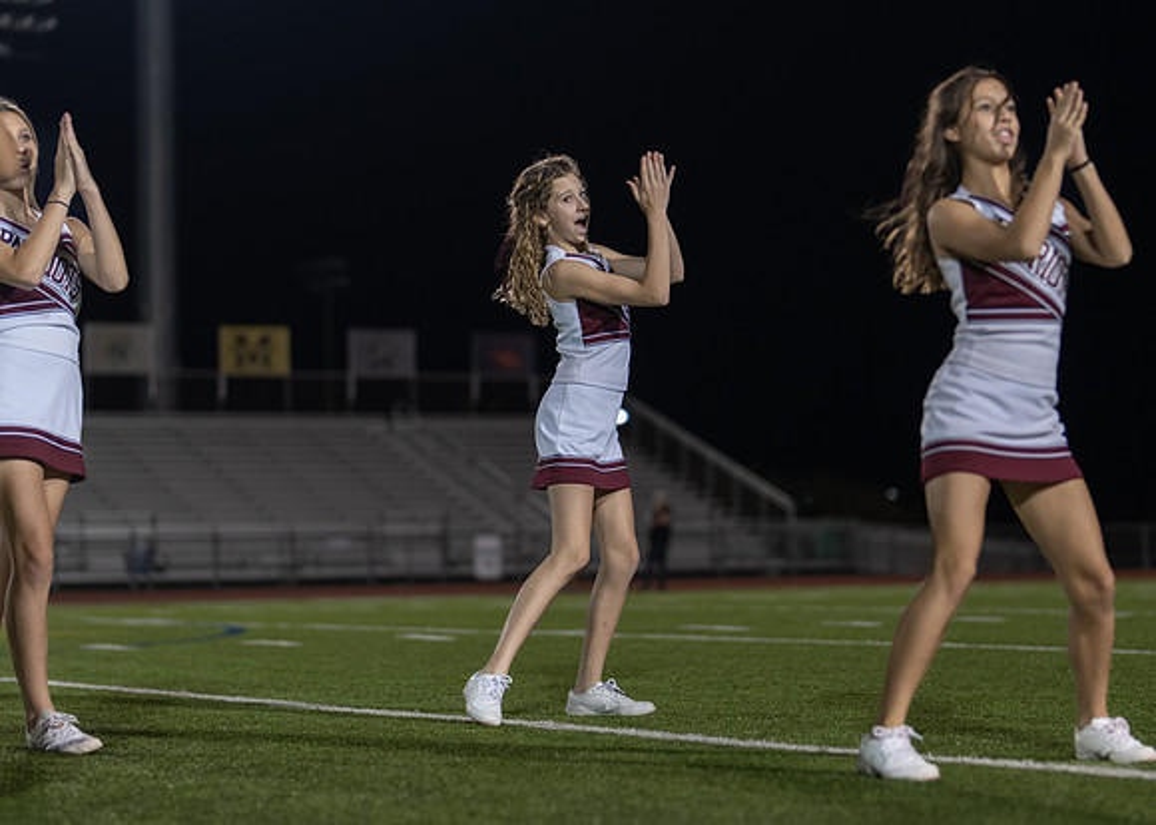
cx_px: 612
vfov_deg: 14.5
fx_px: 3248
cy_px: 399
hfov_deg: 20.2
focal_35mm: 99
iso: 500
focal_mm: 50
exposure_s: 1/1000
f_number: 1.2
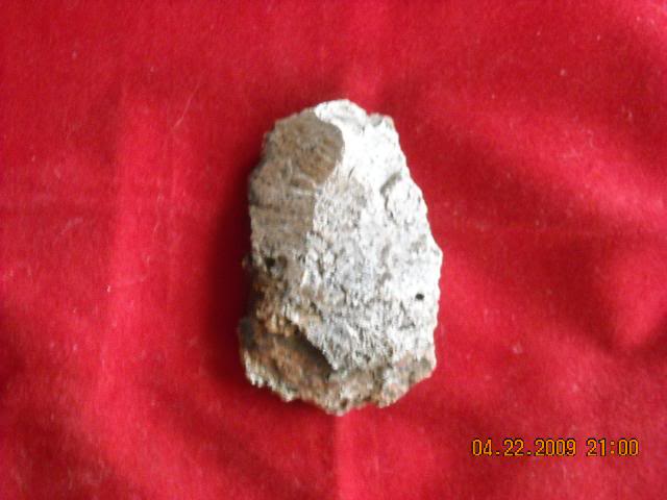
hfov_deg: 18.7
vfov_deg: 14.1
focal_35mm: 105
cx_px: 334
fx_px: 2023
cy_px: 250
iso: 800
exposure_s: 1/8
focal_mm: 17.1
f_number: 4.7
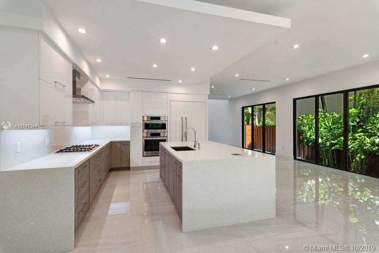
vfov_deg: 70.5
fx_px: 179
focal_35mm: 17
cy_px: 126
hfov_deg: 93.3
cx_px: 190
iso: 200
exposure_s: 1/15
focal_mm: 17
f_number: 8
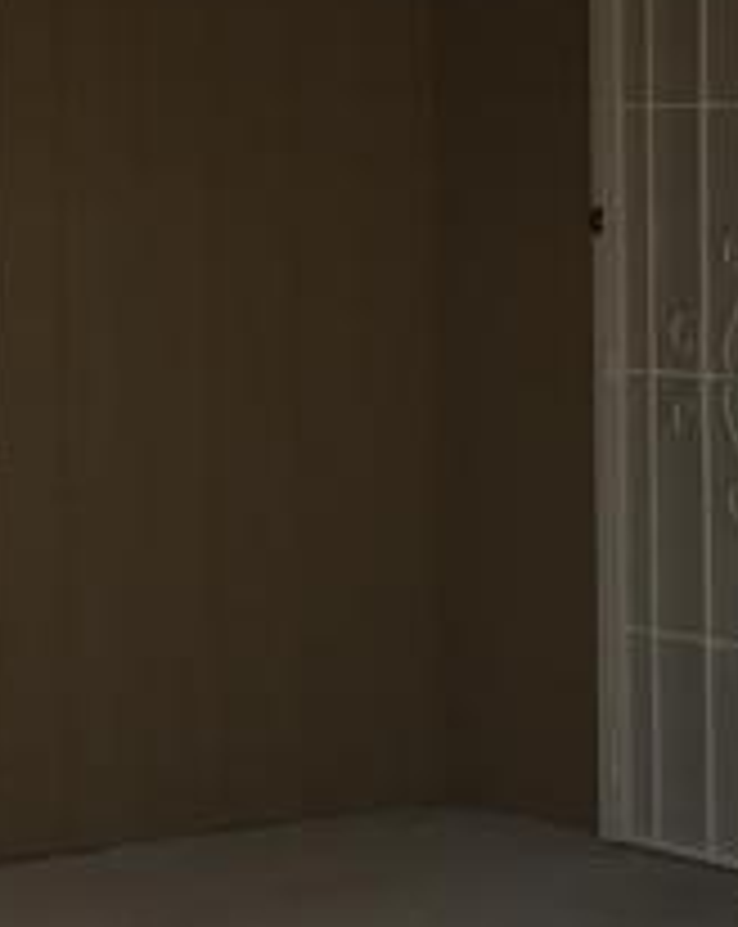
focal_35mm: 141
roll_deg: +0.6
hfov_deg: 10.9
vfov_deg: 13.7
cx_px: 158
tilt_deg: -1.9
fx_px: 3861
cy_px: 369
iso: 25
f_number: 2.2
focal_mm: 4.15
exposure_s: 1/827
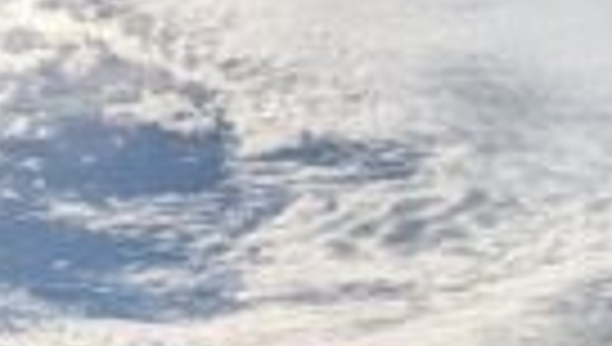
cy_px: 780
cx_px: 1269
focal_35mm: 197
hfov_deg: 10.0
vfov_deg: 6.0
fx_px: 3202
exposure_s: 1/9901
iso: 21
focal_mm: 6.9
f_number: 1.68
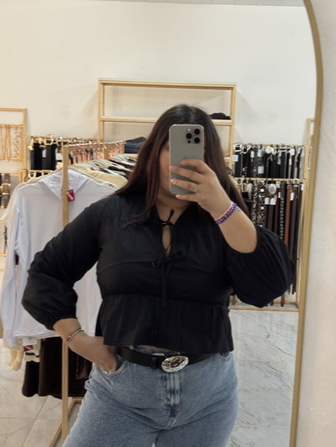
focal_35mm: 48
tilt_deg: -7.0
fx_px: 621
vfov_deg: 39.6
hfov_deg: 30.3
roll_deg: -1.1
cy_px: 224
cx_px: 168
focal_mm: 6.76
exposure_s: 1/50
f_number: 1.78
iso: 80
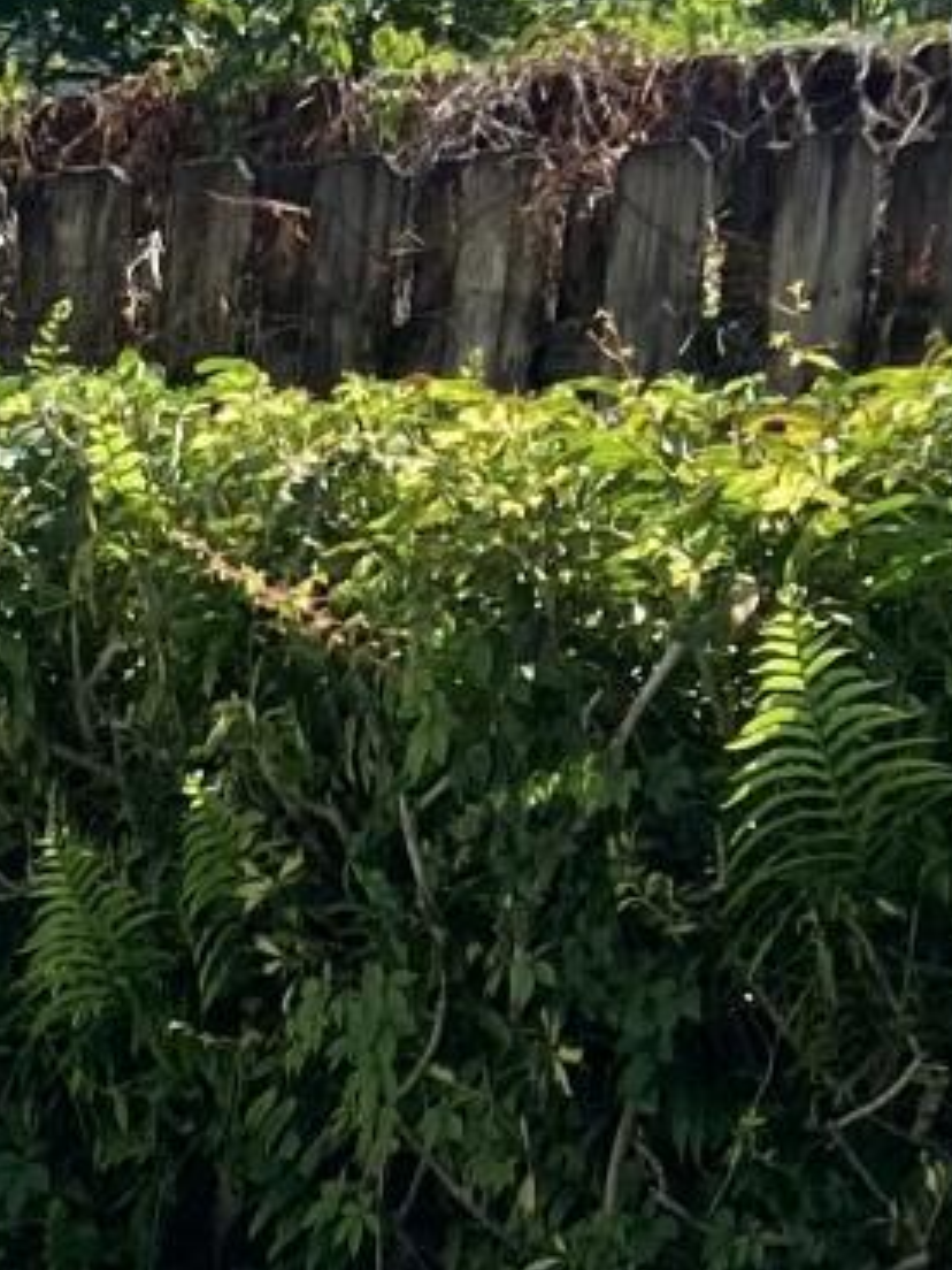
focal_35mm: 152
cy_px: 2405
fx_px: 5574
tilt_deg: -19.8
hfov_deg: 9.3
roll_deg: -2.8
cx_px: -714
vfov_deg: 11.8
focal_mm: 3.99
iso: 20
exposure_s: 1/1279
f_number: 1.8
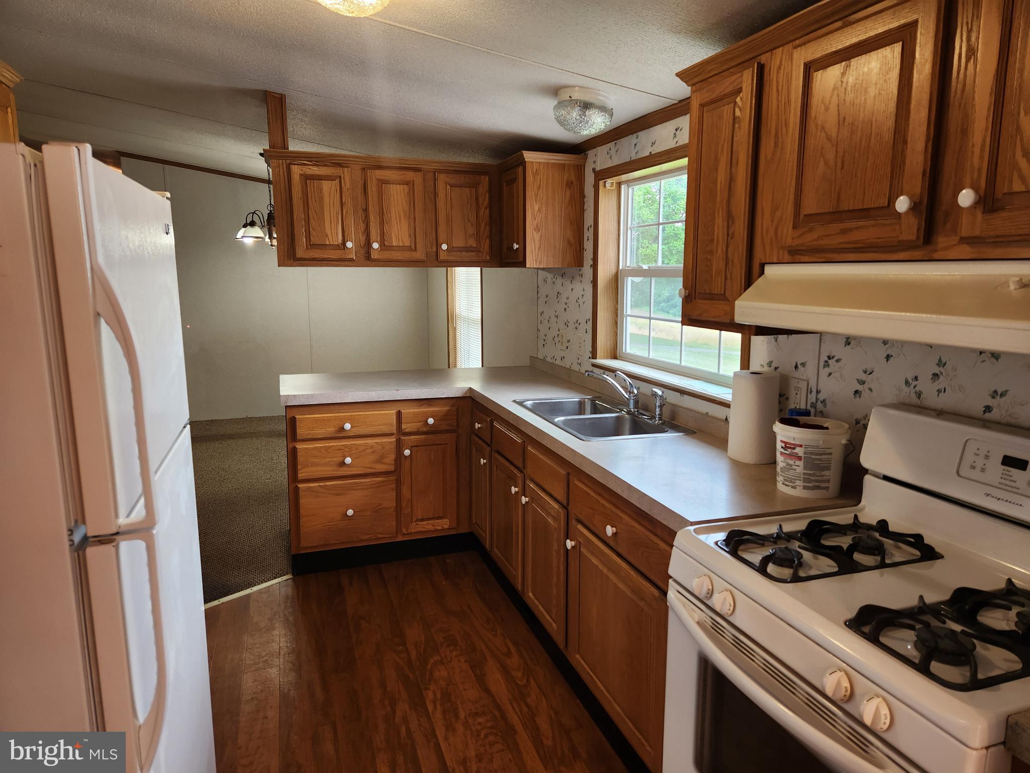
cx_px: 515
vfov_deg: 58.9
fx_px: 684
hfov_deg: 73.9
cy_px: 386
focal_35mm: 23
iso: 125
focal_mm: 5.4
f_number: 1.8
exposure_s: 1/120
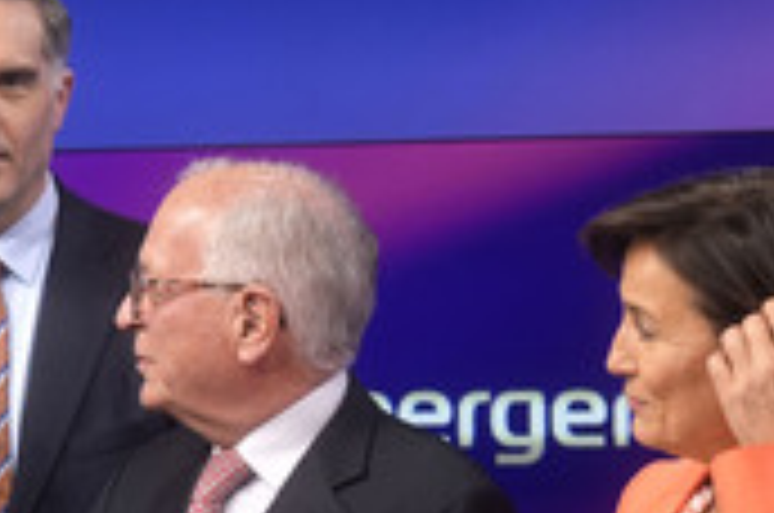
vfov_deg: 11.5
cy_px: 477
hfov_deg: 17.2
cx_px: 146
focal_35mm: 118
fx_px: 2532
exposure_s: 1/200
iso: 640
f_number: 2.2
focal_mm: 30
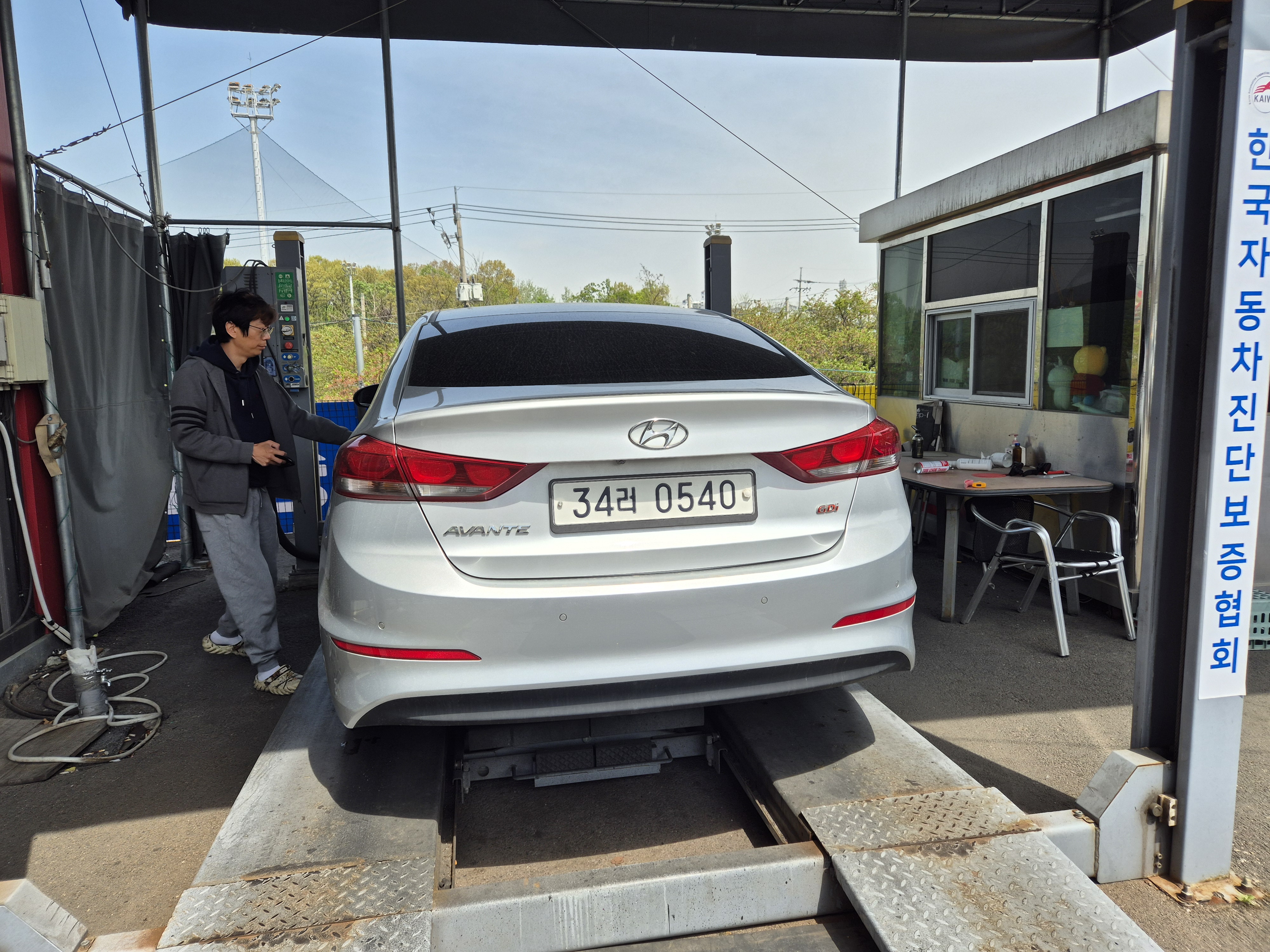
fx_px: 844
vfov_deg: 58.9
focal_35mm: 23
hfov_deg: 73.9
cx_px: 635
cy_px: 476
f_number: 1.8
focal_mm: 5.4
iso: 25
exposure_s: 1/1464
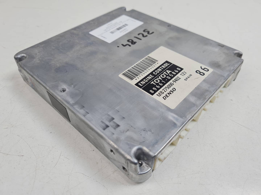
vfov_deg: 53.1
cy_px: 98
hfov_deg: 67.3
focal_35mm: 26
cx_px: 130
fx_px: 196
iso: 50
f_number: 1.8
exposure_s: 1/321
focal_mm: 5.4
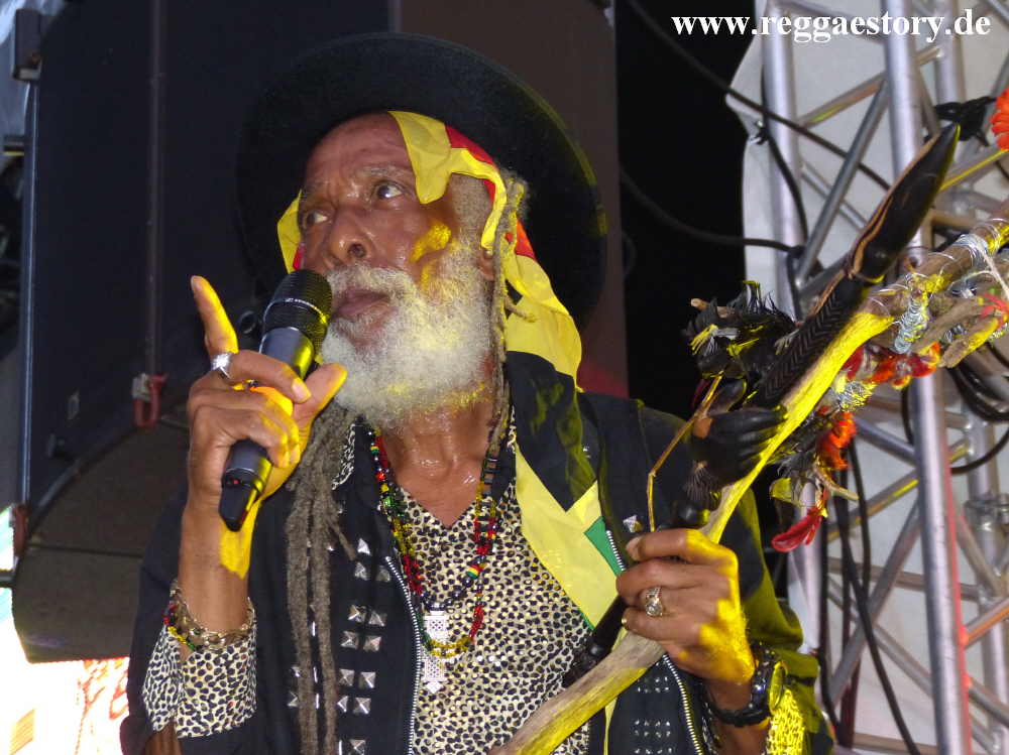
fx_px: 3729
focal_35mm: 128
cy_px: 378
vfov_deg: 11.6
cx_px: 504
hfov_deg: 15.4
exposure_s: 1/60
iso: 400
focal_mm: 23.1
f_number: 2.8
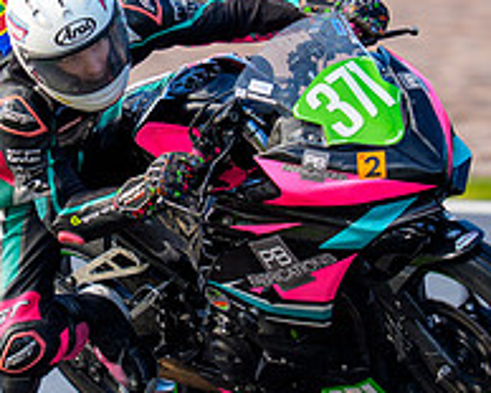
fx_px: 19259
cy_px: 196
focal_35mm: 1326
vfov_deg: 1.2
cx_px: 161
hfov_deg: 1.5
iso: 125
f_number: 3.5
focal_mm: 400
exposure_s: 1/400
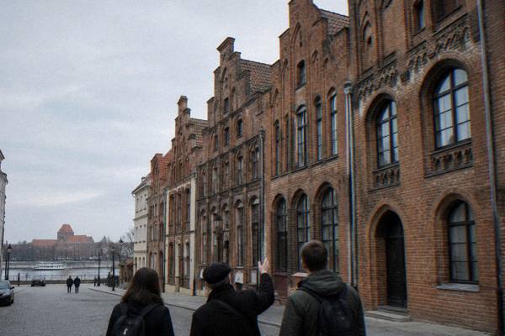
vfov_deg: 37.9
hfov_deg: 54.4
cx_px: 252
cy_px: 168
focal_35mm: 35
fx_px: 491
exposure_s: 1/160
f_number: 10
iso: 320
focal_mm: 35
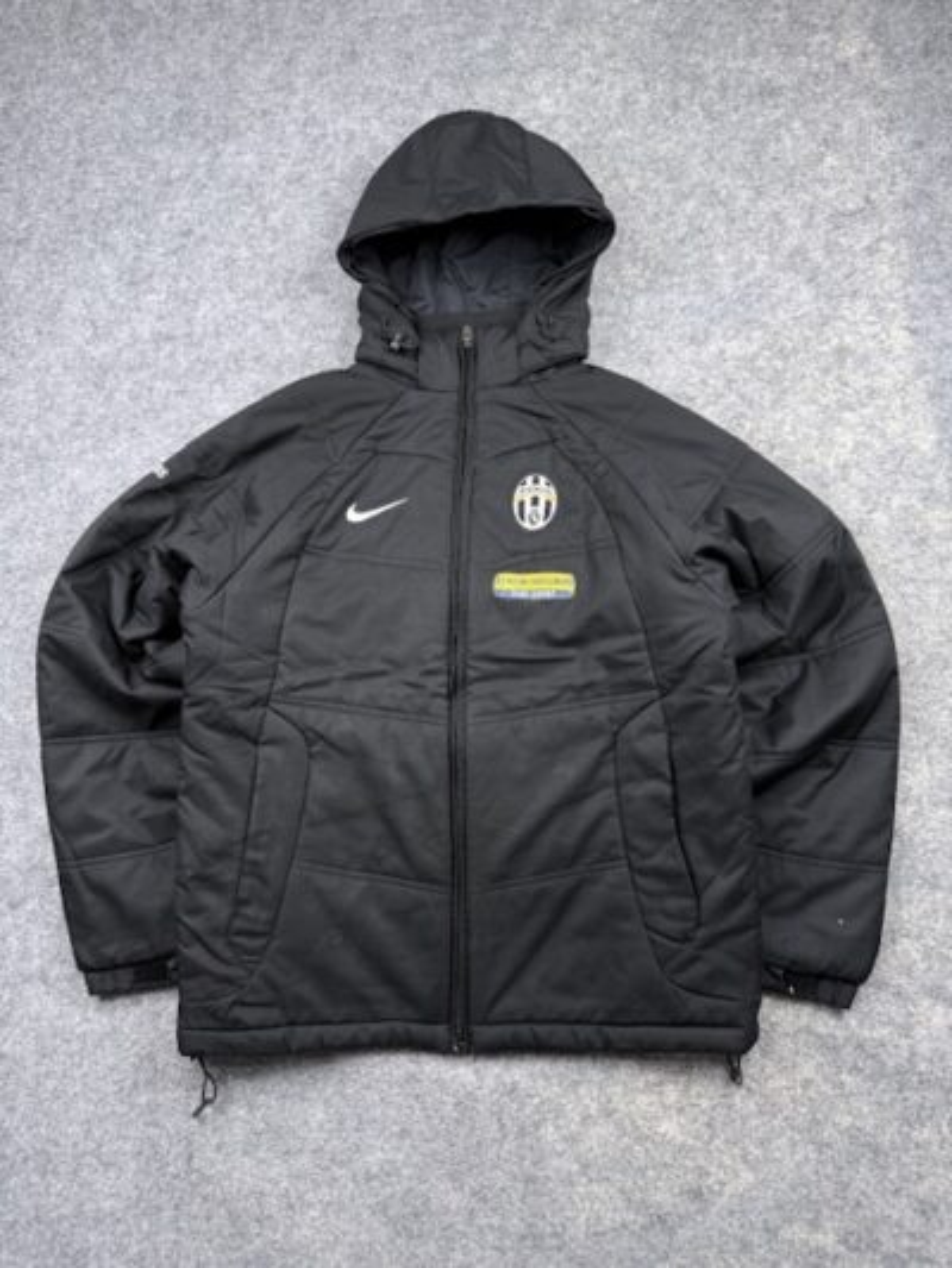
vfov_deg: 71.6
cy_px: 634
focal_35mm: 24
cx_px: 476
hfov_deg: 56.8
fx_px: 880
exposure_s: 1/100
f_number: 1.78
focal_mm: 6.76
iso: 160
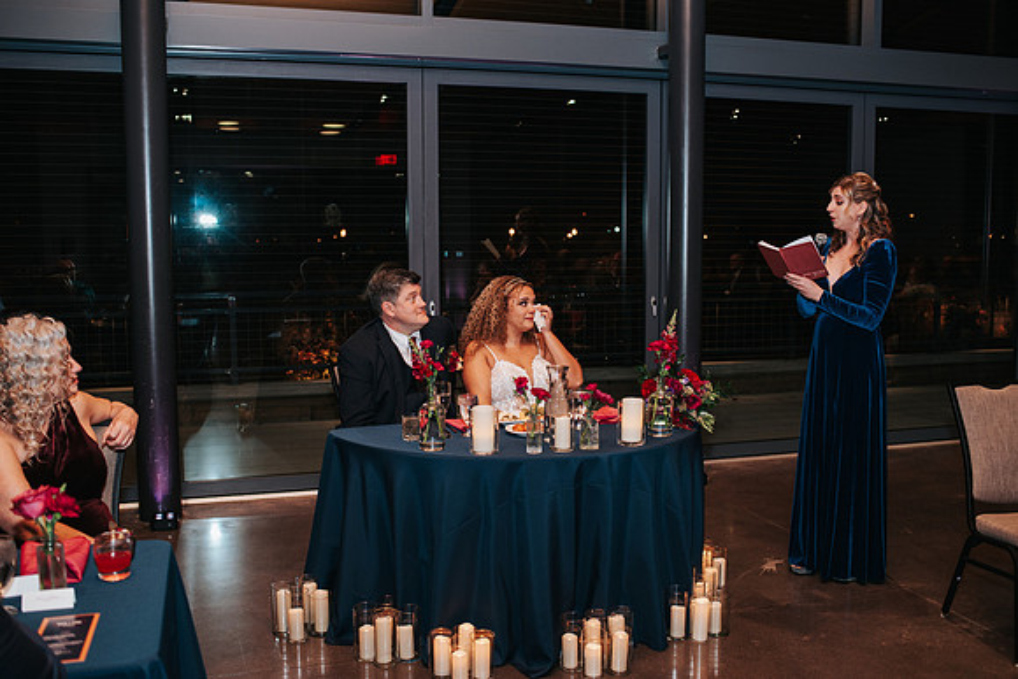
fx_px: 990
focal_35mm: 35
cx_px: 509
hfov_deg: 54.4
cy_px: 340
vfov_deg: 37.9
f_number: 2.8
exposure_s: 1/200
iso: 1000
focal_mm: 35
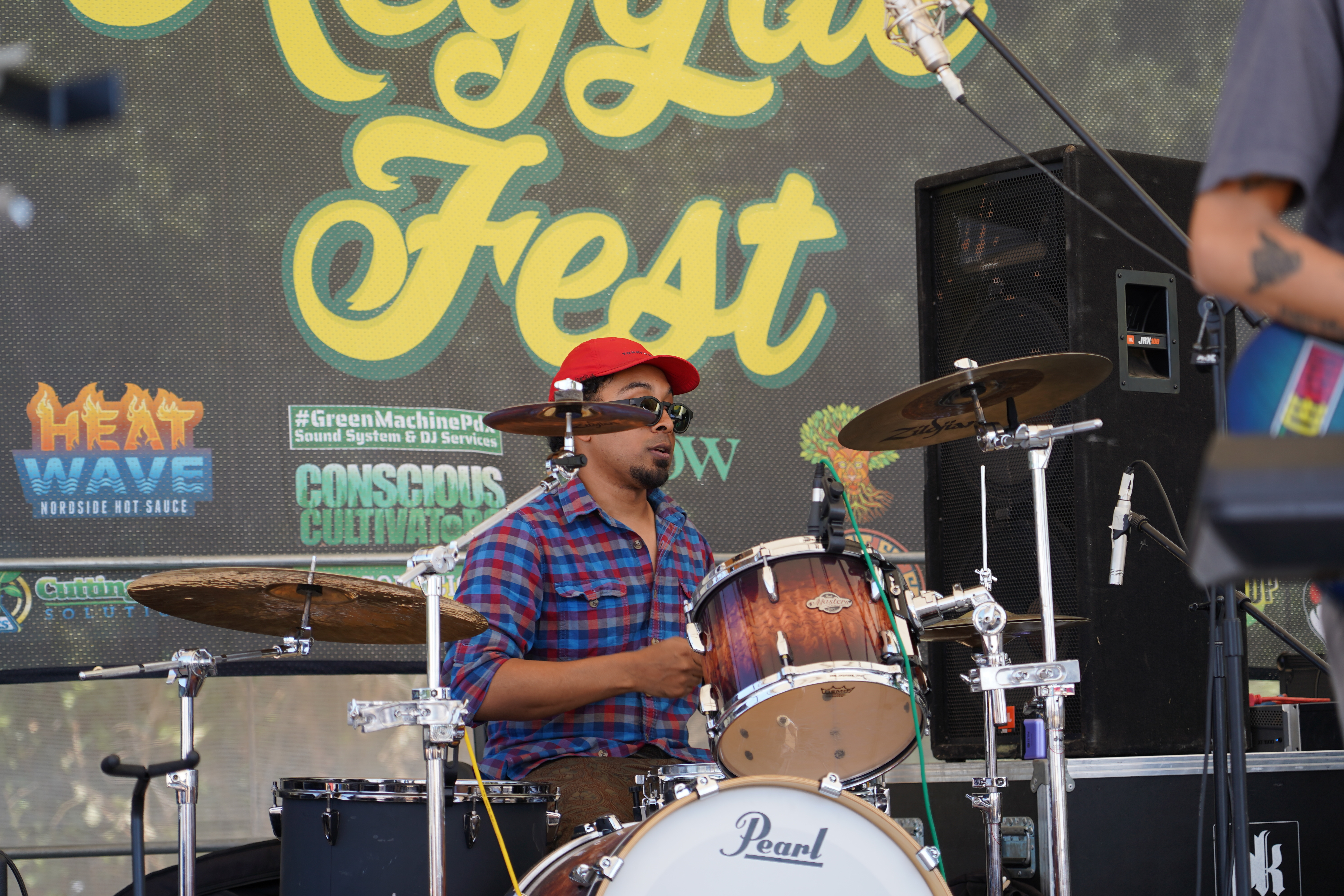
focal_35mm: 105
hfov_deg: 19.5
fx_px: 3920
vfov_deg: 13.0
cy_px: 448
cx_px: 672
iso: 100
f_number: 4
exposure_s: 1/160
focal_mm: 105
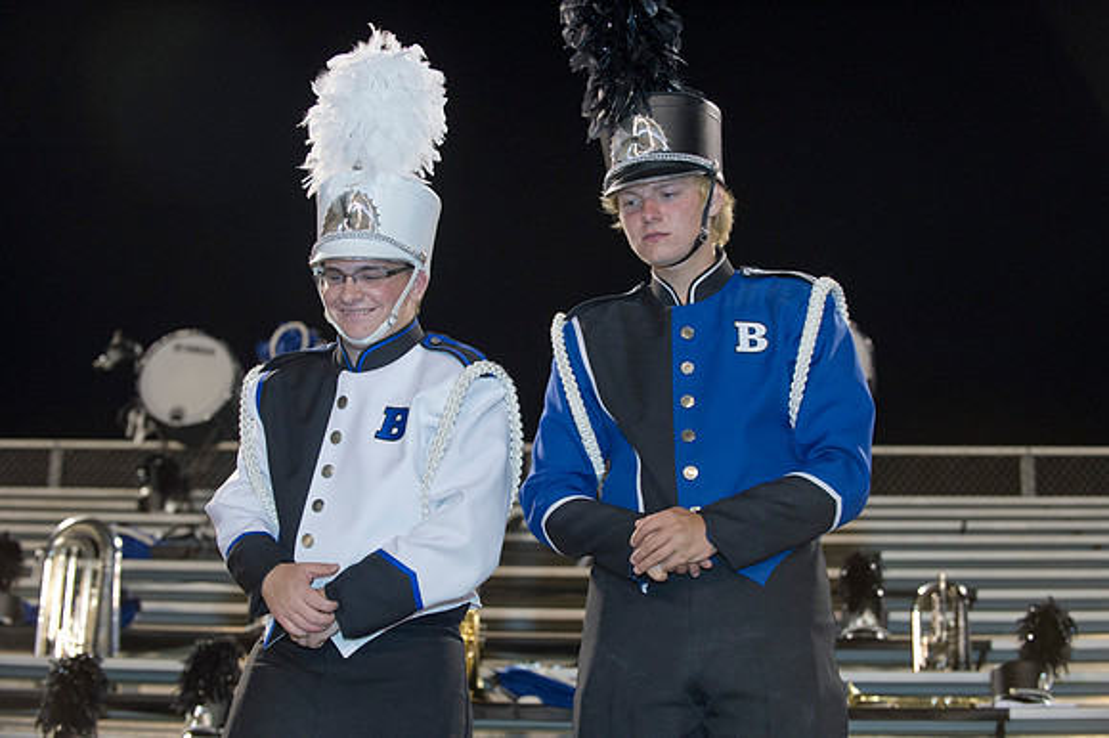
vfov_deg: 19.4
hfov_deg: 28.9
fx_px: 2155
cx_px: 554
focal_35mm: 70
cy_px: 369
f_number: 3.5
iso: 3200
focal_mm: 70
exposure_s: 1/100
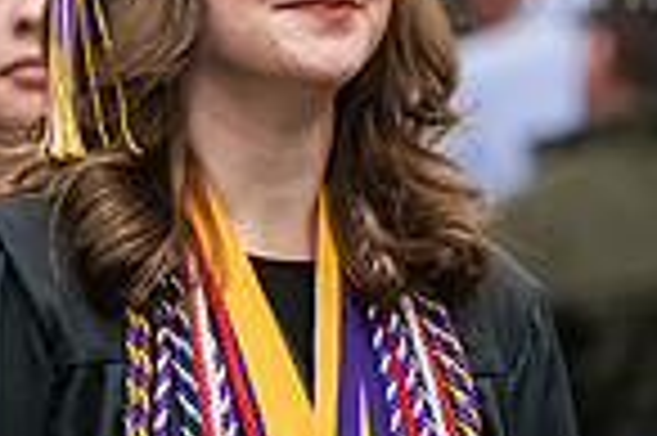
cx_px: 310
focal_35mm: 675
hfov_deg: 3.1
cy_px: 83
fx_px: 12305
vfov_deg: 2.0
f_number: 3.2
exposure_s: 1/200
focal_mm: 170
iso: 2500
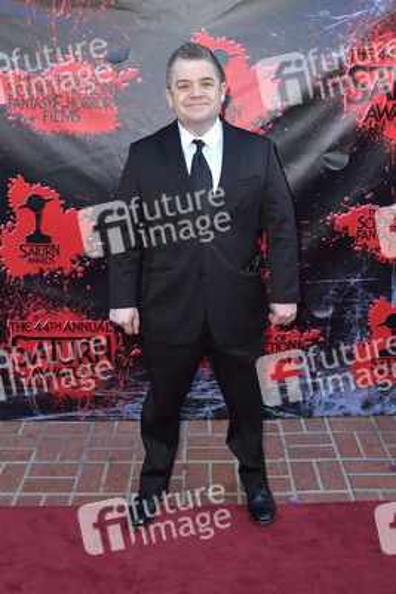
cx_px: 198
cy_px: 297
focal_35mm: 32
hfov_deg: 41.1
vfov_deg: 58.7
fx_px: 528
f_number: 6.3
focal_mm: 32
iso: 250
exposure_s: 1/250
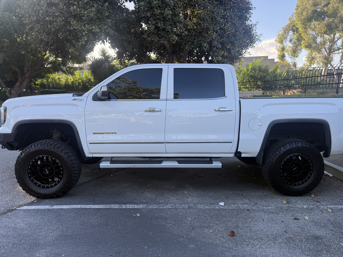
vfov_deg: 56.8
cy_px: 128
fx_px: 238
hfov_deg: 71.6
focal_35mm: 24
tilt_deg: -8.2
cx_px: 172
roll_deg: -0.9
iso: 80
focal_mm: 6.76
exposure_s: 1/575
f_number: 1.78
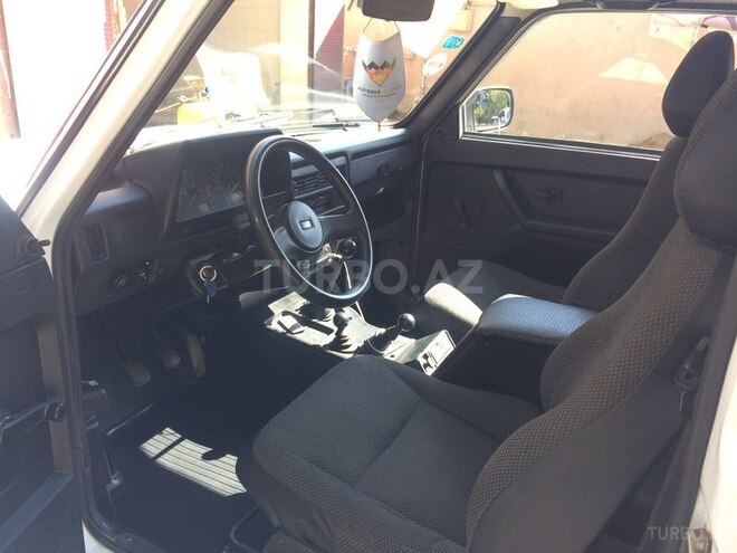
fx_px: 617
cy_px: 276
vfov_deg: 48.2
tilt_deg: -21.1
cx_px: 368
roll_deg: -3.8
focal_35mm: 29
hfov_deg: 61.7
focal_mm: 4.15
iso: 40
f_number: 2.2
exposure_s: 1/100
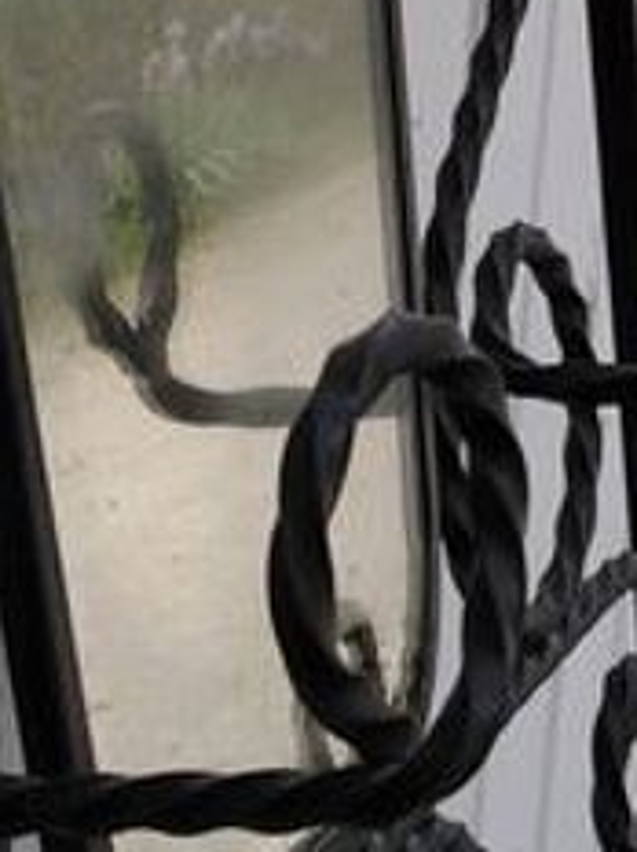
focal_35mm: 149
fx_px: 3666
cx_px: 714
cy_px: -309
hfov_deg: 9.8
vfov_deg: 12.8
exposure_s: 1/419
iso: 100
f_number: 2.2
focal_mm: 3.46
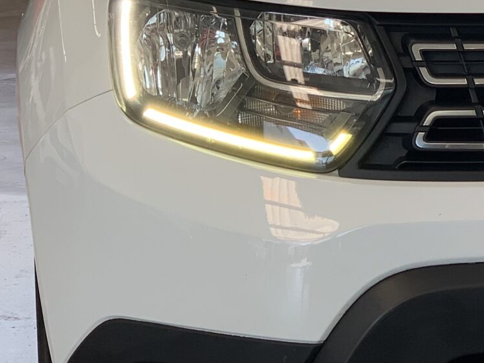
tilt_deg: -9.0
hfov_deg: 10.8
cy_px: 79
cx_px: 582
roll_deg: +0.3
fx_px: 2503
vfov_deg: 8.3
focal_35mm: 179
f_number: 2.4
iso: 16
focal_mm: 6
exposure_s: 1/83
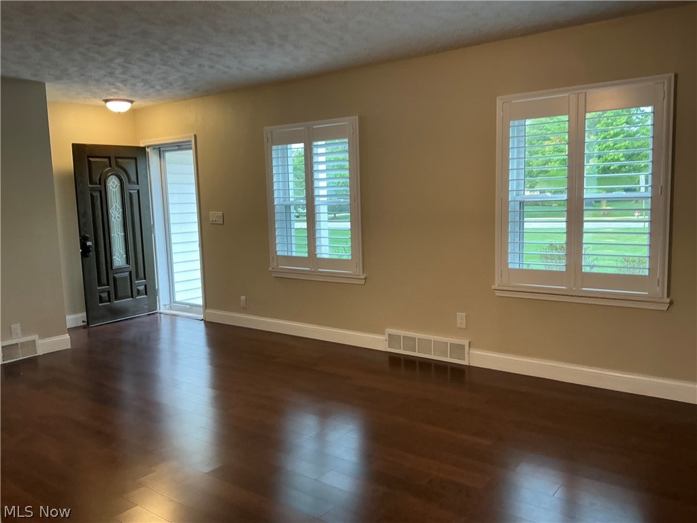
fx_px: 564
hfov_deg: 63.4
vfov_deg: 49.7
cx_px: 348
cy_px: 262
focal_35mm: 28
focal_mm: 3
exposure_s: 1/60
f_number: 1.8
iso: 64
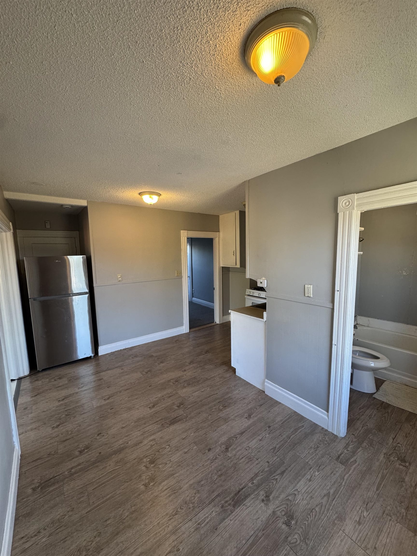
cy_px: 278
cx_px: 208
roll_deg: +0.9
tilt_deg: -6.2
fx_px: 225
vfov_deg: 102.1
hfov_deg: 85.7
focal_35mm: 14
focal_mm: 2.22
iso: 200
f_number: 2.2
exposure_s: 1/120
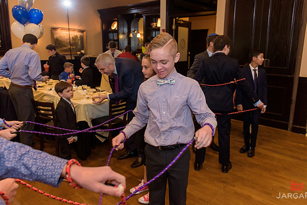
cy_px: 96
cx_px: 161
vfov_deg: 47.9
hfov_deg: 67.3
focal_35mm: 27
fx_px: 230
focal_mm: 24
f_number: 3.2
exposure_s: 1/125
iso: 1250
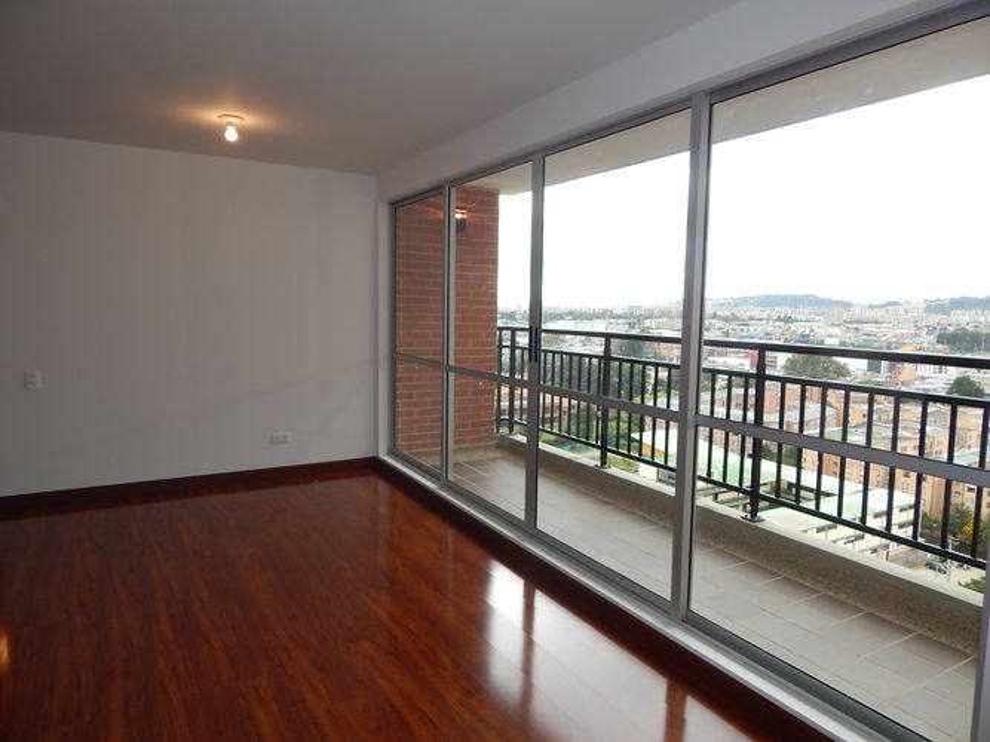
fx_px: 658
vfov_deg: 58.9
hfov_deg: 73.9
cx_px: 495
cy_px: 371
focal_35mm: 23
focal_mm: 4
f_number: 3
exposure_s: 1/160
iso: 125
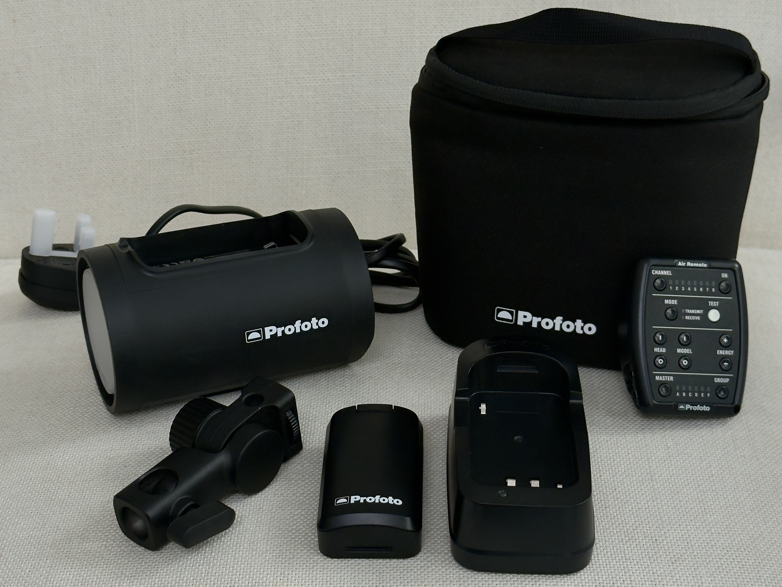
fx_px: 1084
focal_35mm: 48
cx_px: 391
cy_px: 294
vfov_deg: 30.3
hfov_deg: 39.7
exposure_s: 1/245
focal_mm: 6.76
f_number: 1.78
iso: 64
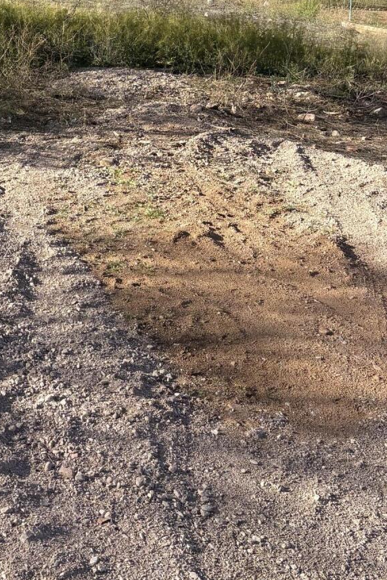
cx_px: -59
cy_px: 3
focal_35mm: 63
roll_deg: -1.9
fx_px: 1016
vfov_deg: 29.8
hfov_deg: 20.4
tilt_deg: -0.6
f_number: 1.6
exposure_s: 1/1751
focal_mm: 5.96
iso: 50
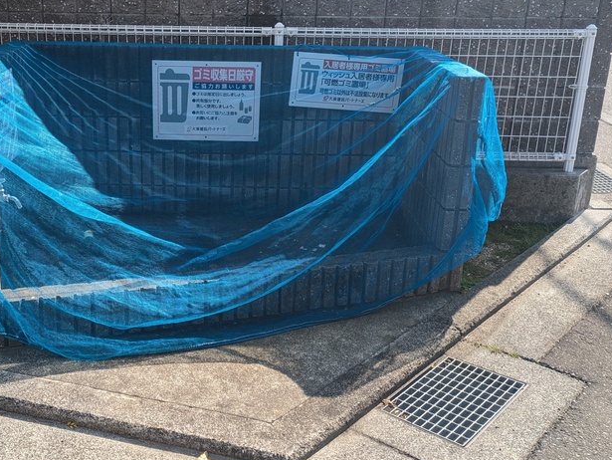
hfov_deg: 47.2
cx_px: 211
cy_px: 174
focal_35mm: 39
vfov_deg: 36.7
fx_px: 690
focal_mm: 5.43
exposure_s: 1/846
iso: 59
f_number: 1.89
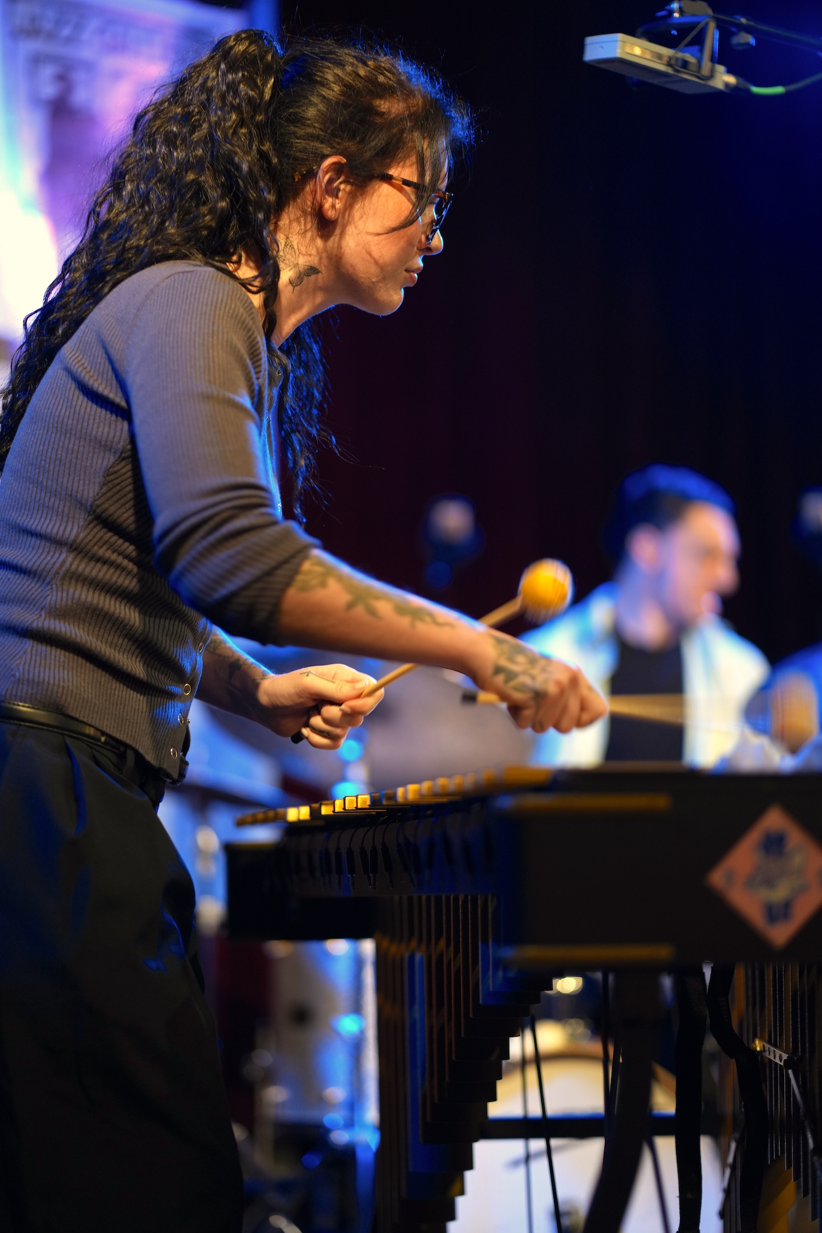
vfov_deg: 23.9
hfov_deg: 16.1
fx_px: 2911
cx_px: 411
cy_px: 616
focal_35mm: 85
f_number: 1.8
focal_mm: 85
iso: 640
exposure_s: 1/125
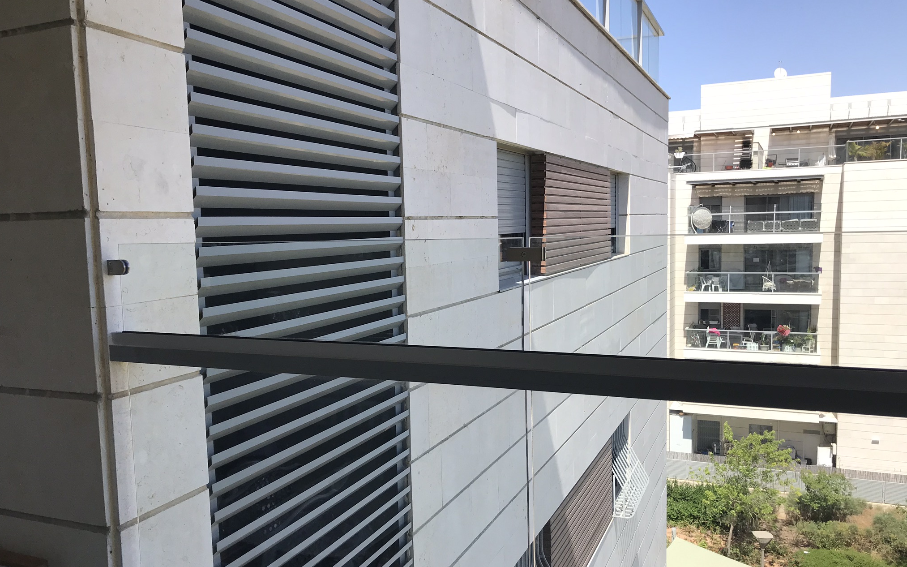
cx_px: 454
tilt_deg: -1.9
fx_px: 742
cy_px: 297
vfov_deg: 41.8
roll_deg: +2.1
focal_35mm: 30
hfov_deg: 62.9
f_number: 1.8
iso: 20
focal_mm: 3.99
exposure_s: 1/1473
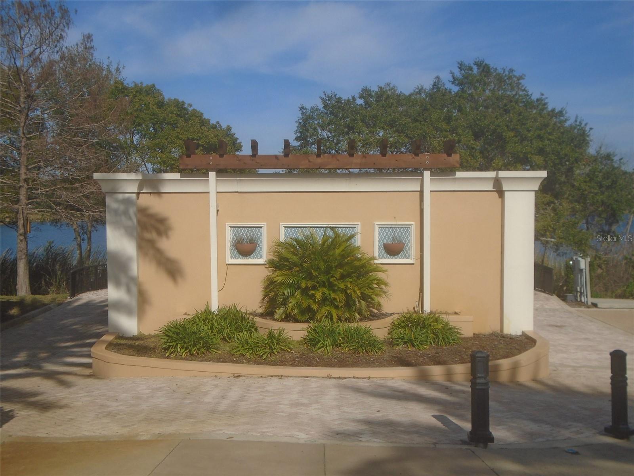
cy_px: 238
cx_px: 317
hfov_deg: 44.8
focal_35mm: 42
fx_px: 769
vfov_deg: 34.3
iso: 100
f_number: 10.3
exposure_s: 1/250
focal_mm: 7.4
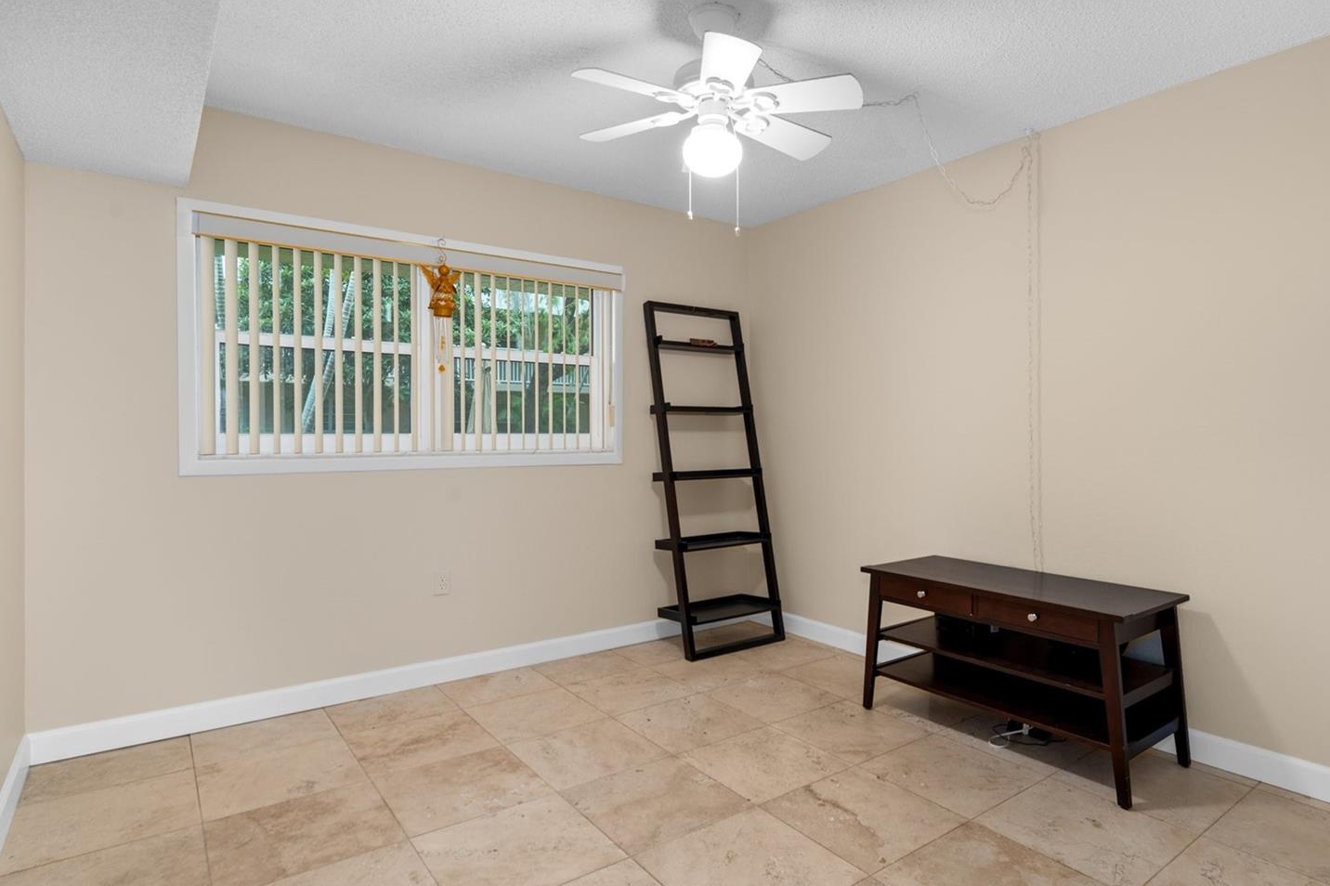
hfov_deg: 86.7
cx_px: 721
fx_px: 702
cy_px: 437
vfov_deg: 64.5
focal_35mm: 19
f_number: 8
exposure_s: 1/1.67
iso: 320
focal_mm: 17
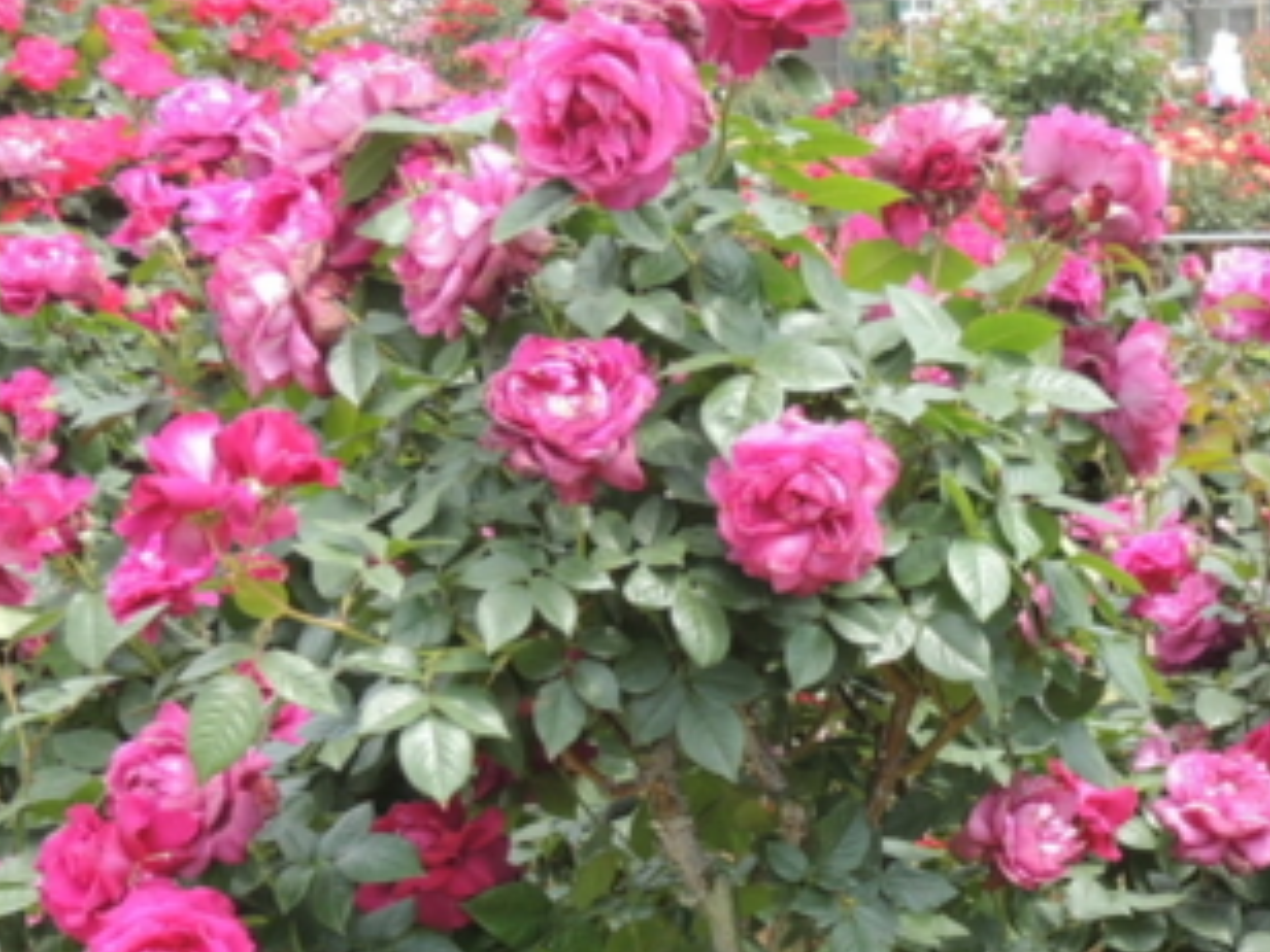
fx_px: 3339
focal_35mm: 91
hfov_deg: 21.2
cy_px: 828
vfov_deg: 16.1
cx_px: 1089
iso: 100
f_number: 3.3
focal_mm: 6.2
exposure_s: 1/320
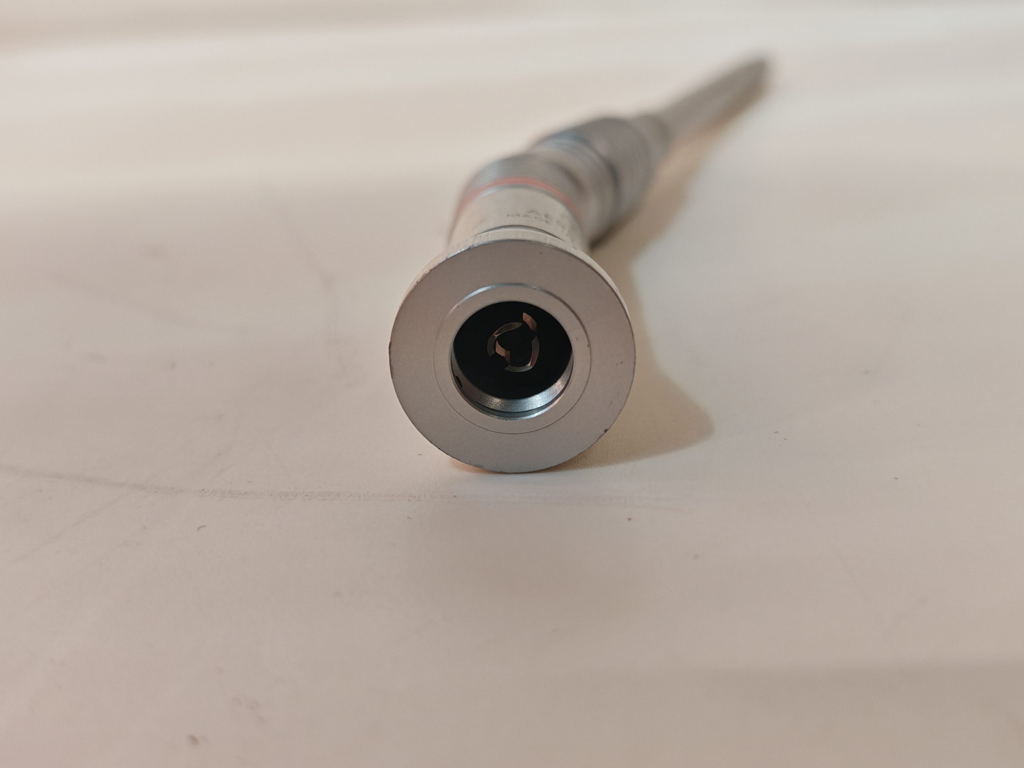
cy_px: 384
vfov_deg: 36.8
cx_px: 512
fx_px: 1154
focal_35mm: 39
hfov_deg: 47.9
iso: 320
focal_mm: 6.83
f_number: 2
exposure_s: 1/100
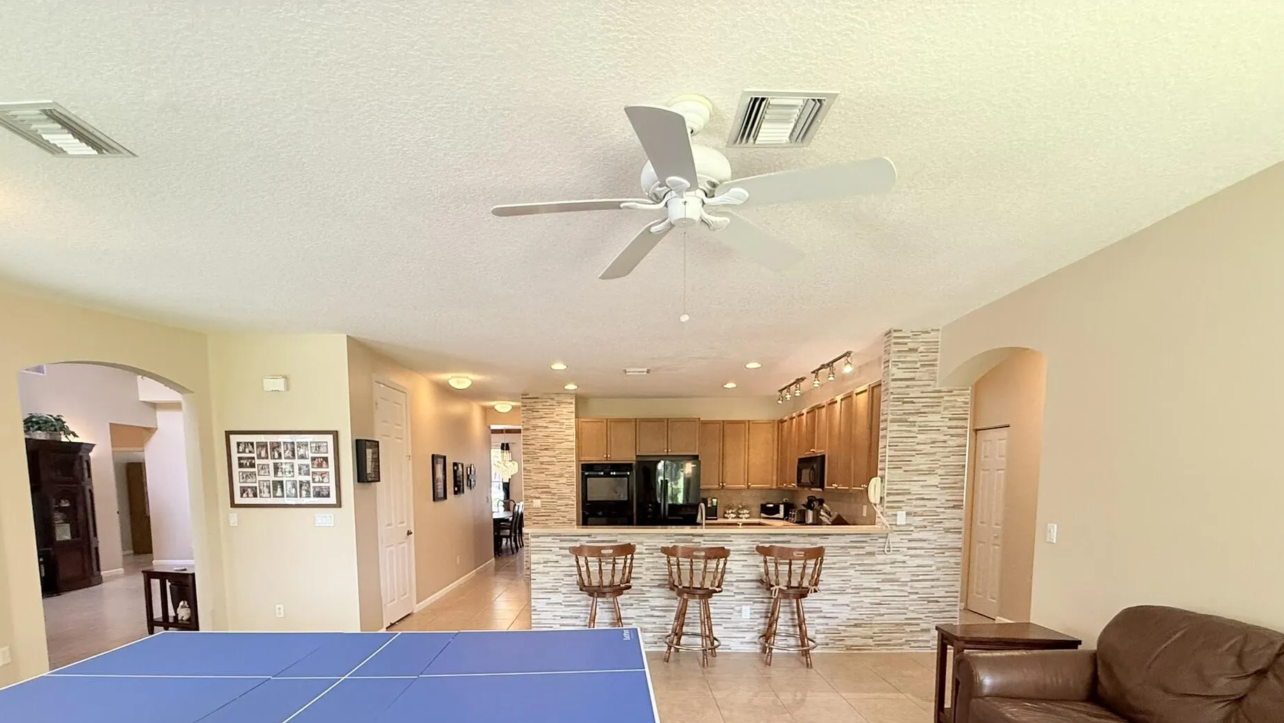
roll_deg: +0.2
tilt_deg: -4.9
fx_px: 579
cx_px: 614
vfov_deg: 60.7
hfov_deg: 95.9
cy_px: 536
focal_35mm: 17
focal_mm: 2.22
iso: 400
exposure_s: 1/120
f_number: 2.2
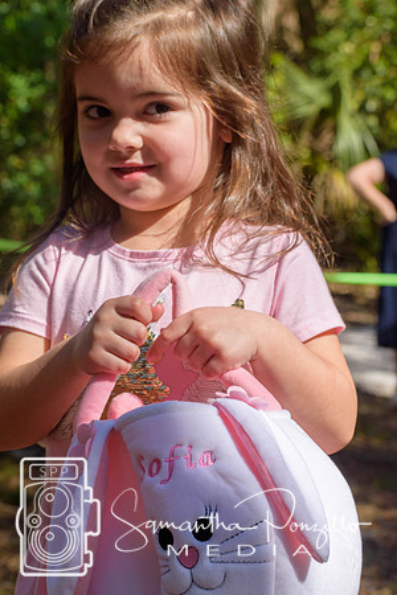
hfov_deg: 13.0
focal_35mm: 105
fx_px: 1737
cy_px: 298
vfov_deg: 19.5
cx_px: 198
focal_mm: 70
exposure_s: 1/1000
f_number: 8
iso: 200
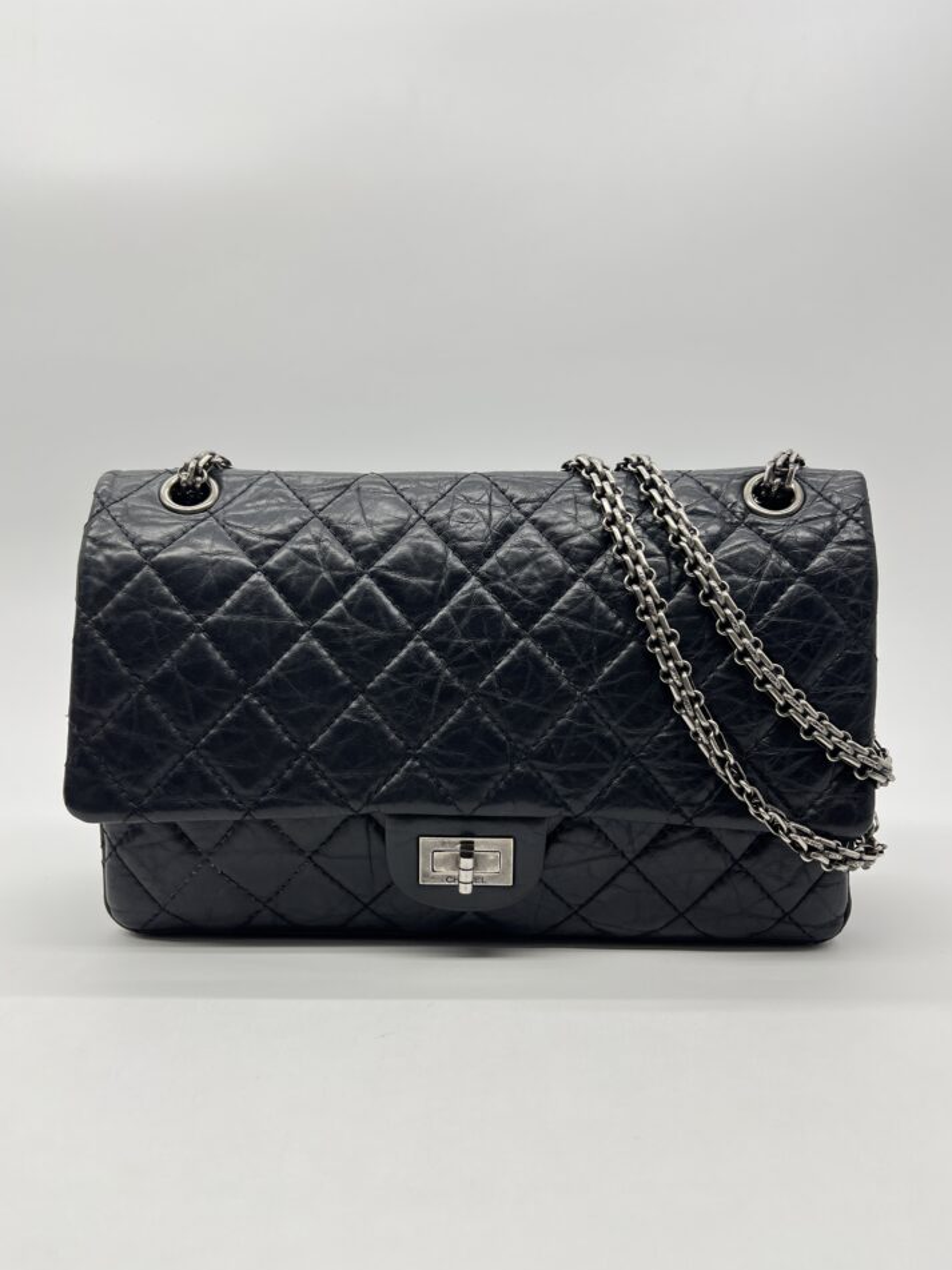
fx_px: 1027
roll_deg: -0.3
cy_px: 638
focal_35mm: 28
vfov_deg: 63.5
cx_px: 481
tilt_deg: -8.4
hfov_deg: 49.7
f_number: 1.5
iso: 32
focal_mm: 5.7
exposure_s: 1/133
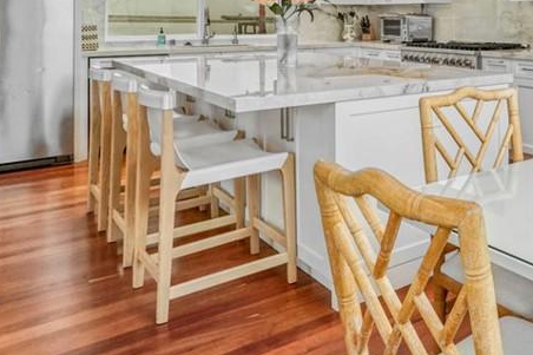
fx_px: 503
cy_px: 17
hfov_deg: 46.7
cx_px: 532
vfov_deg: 35.8
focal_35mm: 34
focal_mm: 10
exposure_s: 1/30
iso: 800
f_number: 14
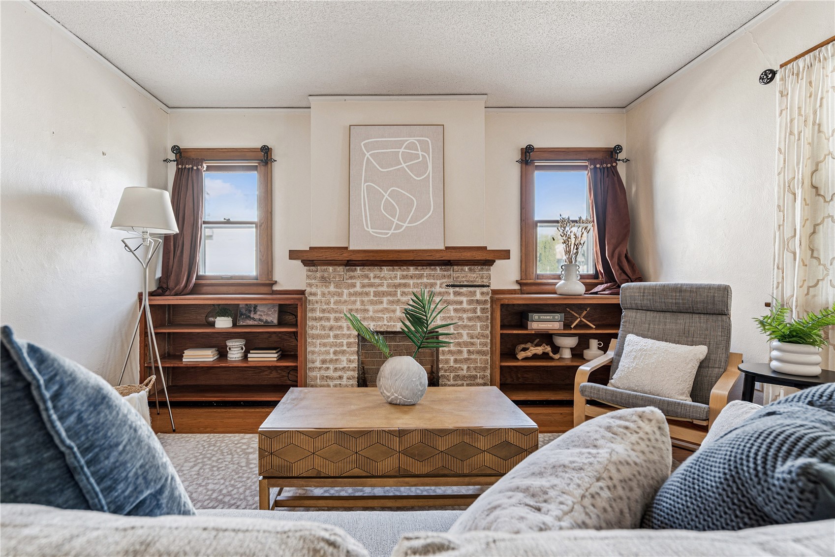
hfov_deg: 96.7
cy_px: 278
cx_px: 418
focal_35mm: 16
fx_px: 371
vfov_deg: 73.7
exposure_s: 1/20
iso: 400
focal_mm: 16
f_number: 6.3
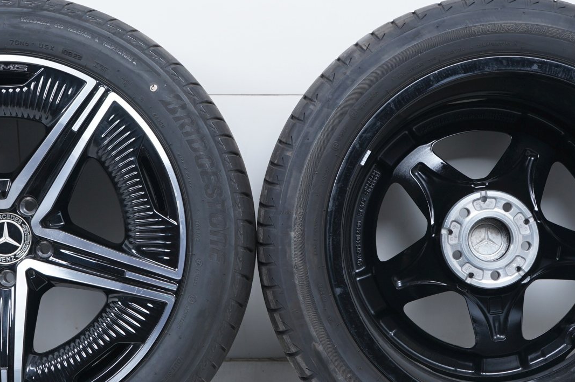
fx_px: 1292
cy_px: 174
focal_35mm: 81
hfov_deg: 25.1
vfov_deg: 16.8
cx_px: 262
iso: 250
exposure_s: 1/125
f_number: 7.1
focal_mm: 45
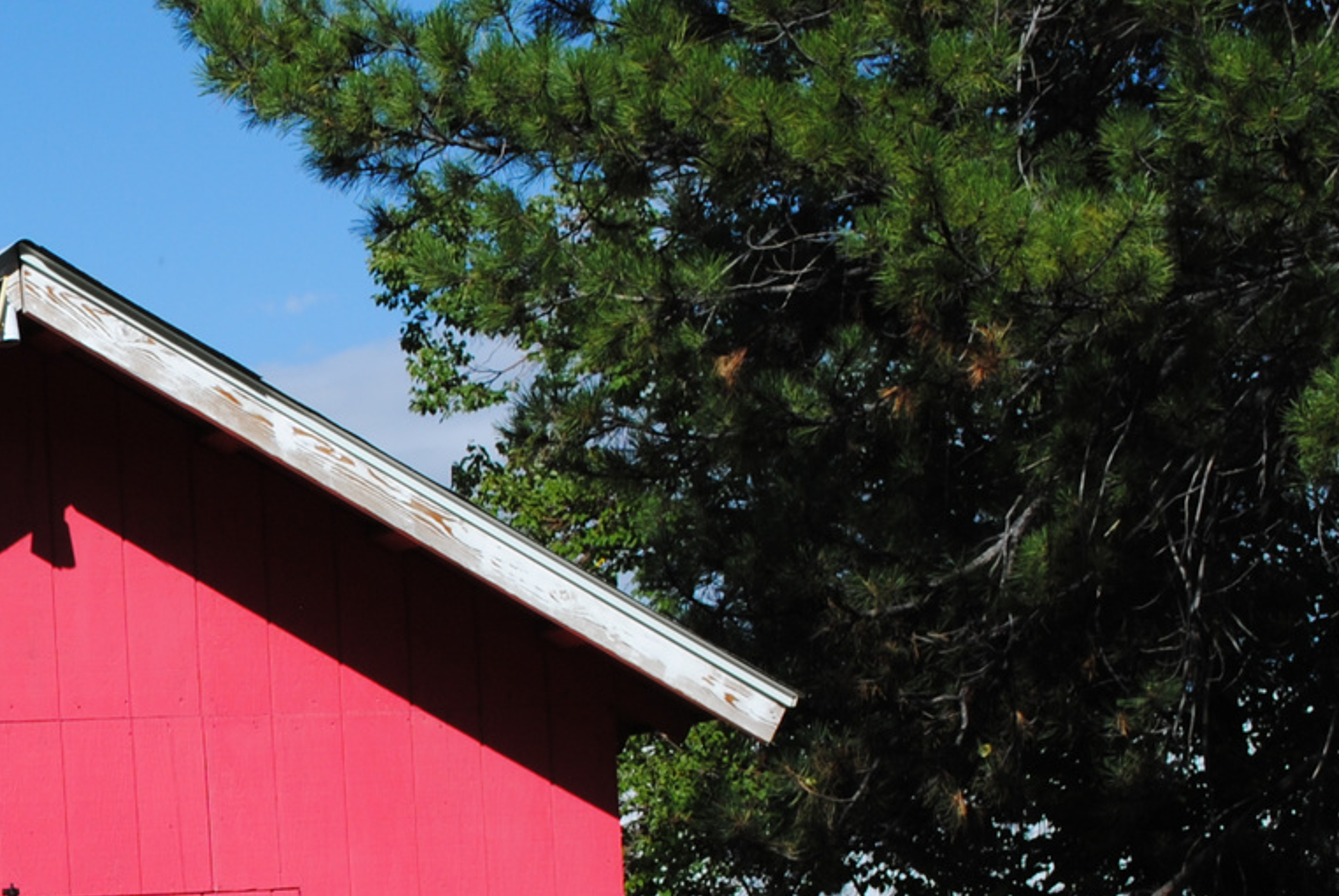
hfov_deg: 15.2
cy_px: 941
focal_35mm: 129
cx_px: -341
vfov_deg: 10.5
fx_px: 4804
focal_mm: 32
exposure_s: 1/320
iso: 100
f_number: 9
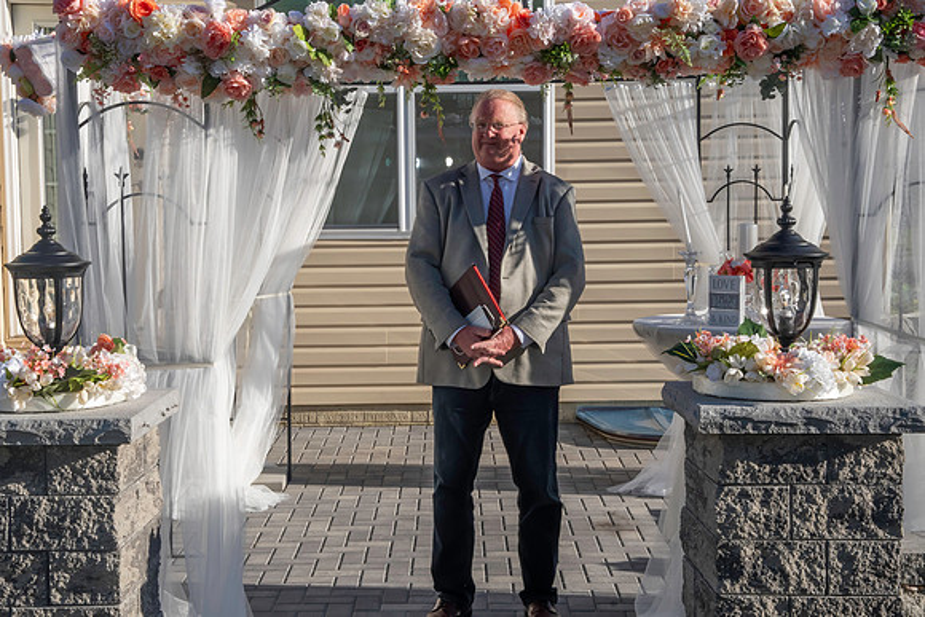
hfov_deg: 31.9
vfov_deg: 21.6
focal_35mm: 63
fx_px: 1619
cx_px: 422
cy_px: 301
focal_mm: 38
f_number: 18
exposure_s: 1/250
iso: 400
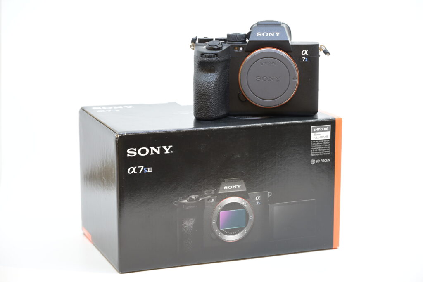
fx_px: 975
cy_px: 141
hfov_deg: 24.5
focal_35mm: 83
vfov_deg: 16.5
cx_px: 212
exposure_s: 1/160
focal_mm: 83
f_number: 6.3
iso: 1600
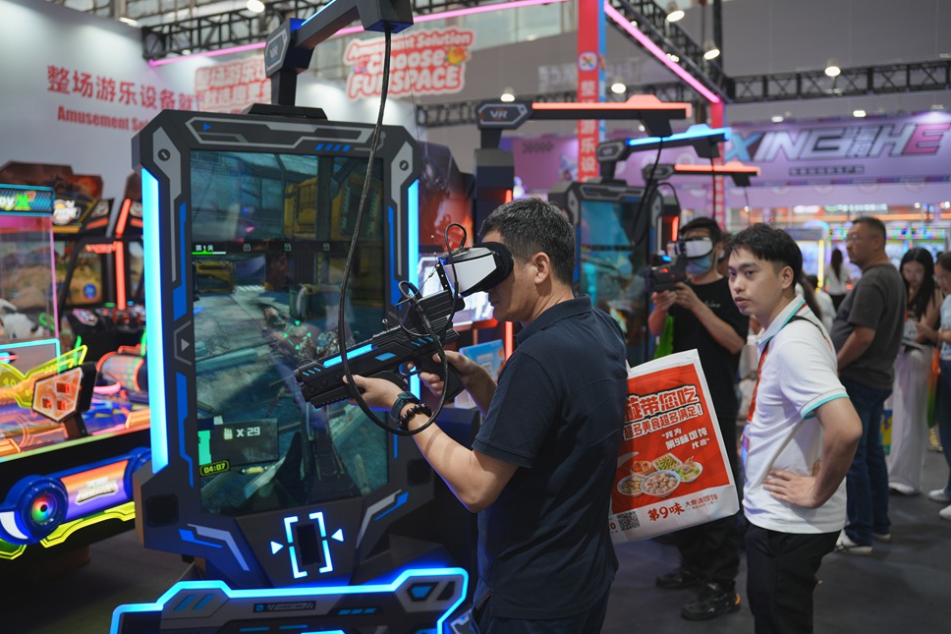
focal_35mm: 31
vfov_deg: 41.9
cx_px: 489
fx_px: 827
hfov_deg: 59.8
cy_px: 320
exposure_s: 1/200
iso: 125
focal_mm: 30.3
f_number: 2.8
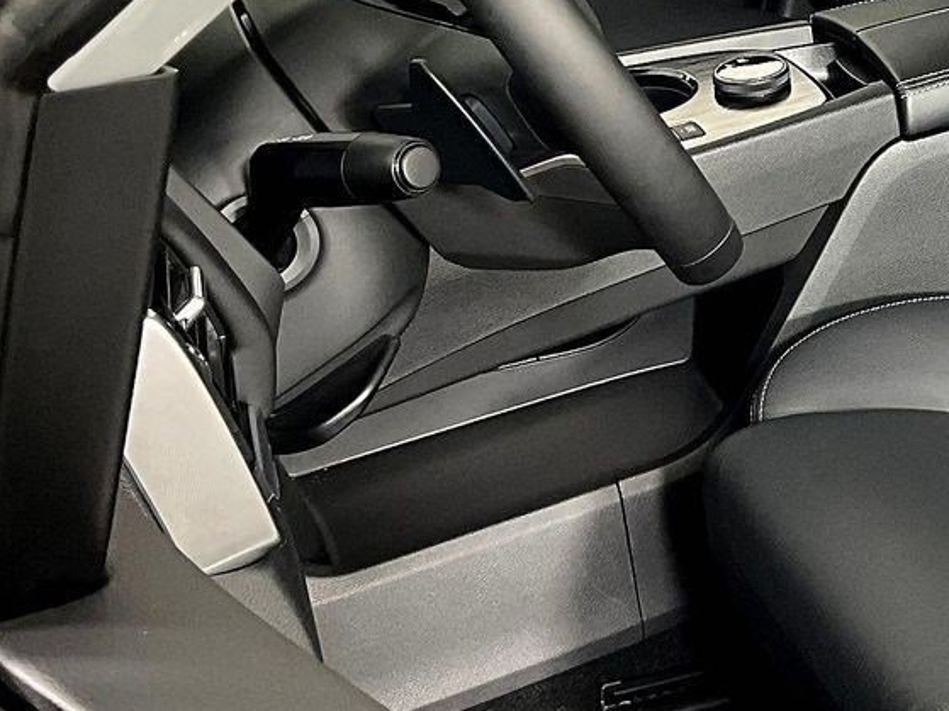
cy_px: 61
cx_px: 1112
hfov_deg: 22.0
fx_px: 2275
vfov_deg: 17.5
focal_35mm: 83
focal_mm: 3
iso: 80
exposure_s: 1/60
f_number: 1.8
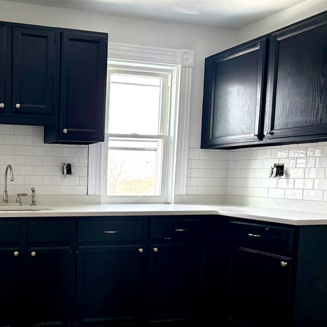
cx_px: 36
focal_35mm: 39
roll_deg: -0.9
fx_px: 417
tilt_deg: -5.1
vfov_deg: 42.4
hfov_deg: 39.8
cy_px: 213
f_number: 1.78
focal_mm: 6.76
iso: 200
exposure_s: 1/153
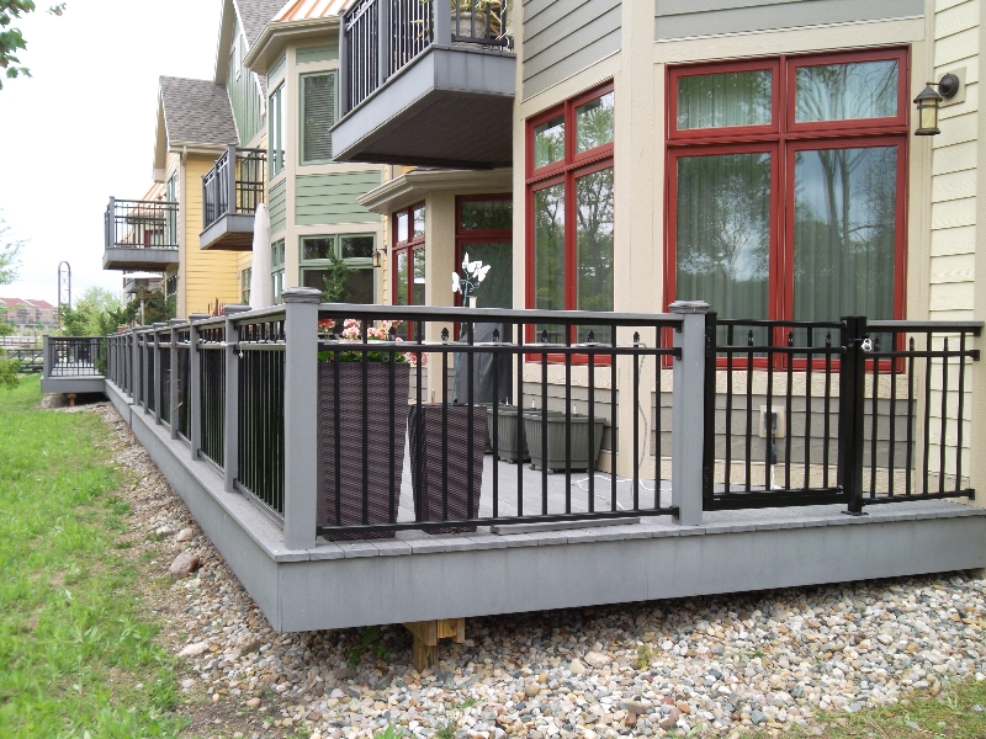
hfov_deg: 50.1
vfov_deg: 38.7
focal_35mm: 37
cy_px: 370
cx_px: 493
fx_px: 1054
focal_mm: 6.6
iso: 80
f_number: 4
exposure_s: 1/140
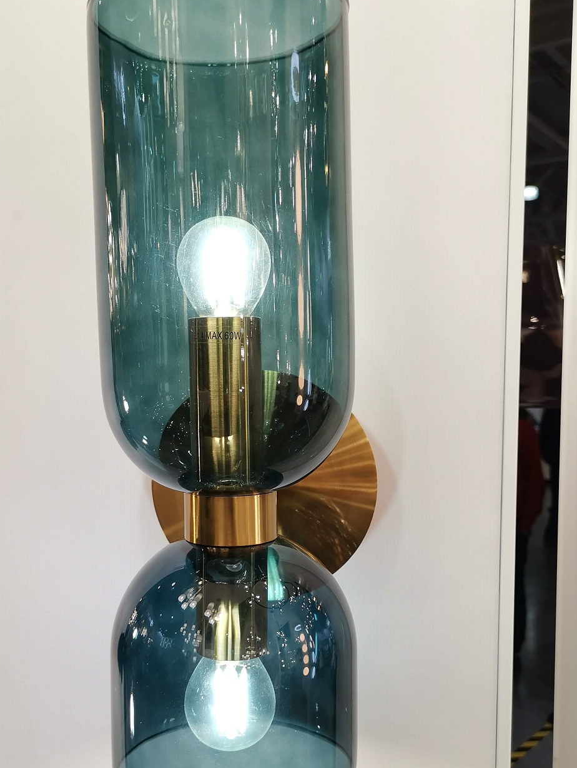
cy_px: 421
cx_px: 246
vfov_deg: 48.9
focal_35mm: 38
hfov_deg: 37.7
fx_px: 844
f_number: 1.8
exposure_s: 1/134
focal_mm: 4.75
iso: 50
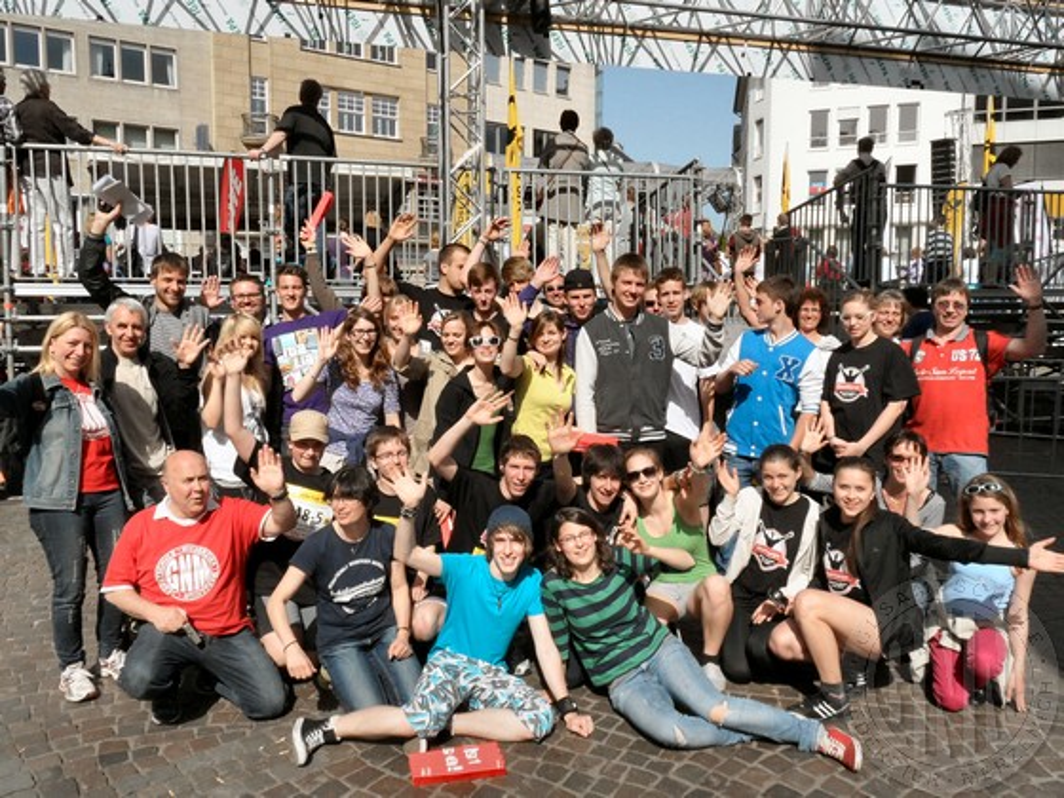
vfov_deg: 49.7
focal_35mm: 28
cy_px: 399
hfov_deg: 63.4
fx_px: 861
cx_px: 532
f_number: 4.8
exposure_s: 1/500
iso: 80
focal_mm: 4.6
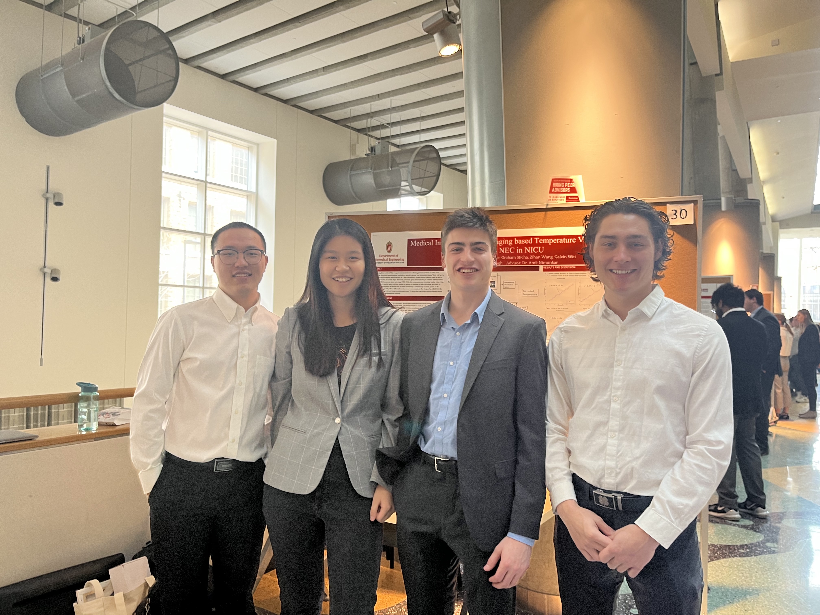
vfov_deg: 53.1
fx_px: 616
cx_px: 410
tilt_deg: +1.1
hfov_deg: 67.3
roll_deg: +0.0
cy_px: 308
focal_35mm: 26
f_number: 1.6
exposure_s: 1/60
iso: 100
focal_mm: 5.1
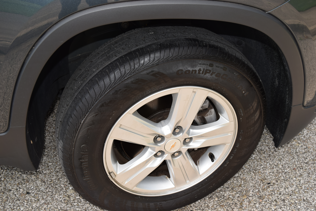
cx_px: 158
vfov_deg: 31.9
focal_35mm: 42
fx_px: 369
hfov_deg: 46.4
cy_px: 106
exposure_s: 1/160
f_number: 6.3
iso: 100
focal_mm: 28
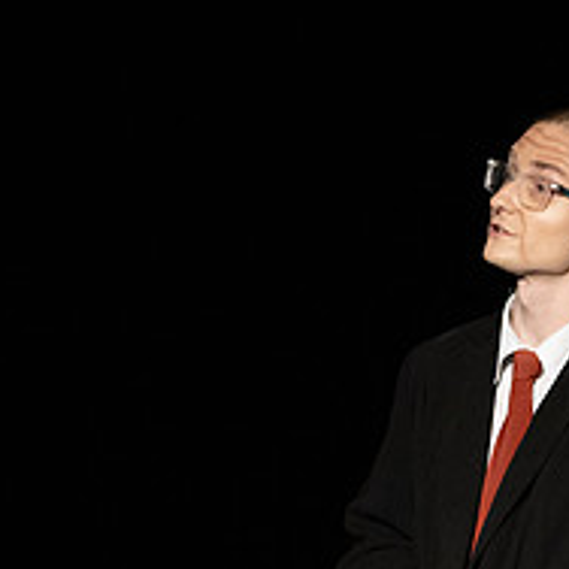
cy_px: 647
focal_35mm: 1008
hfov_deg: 1.7
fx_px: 18746
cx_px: 479
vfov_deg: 1.7
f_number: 2.8
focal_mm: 300
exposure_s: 1/250
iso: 5000
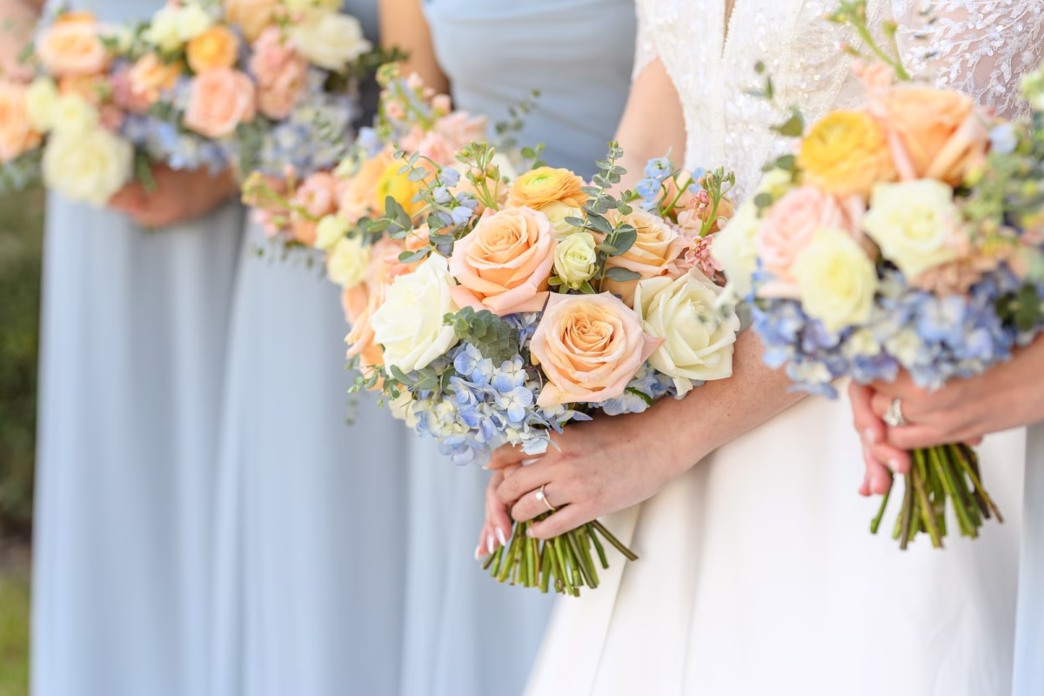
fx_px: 2465
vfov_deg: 16.1
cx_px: 522
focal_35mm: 85
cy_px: 348
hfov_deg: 23.9
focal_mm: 85
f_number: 2.8
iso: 200
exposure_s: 1/1000
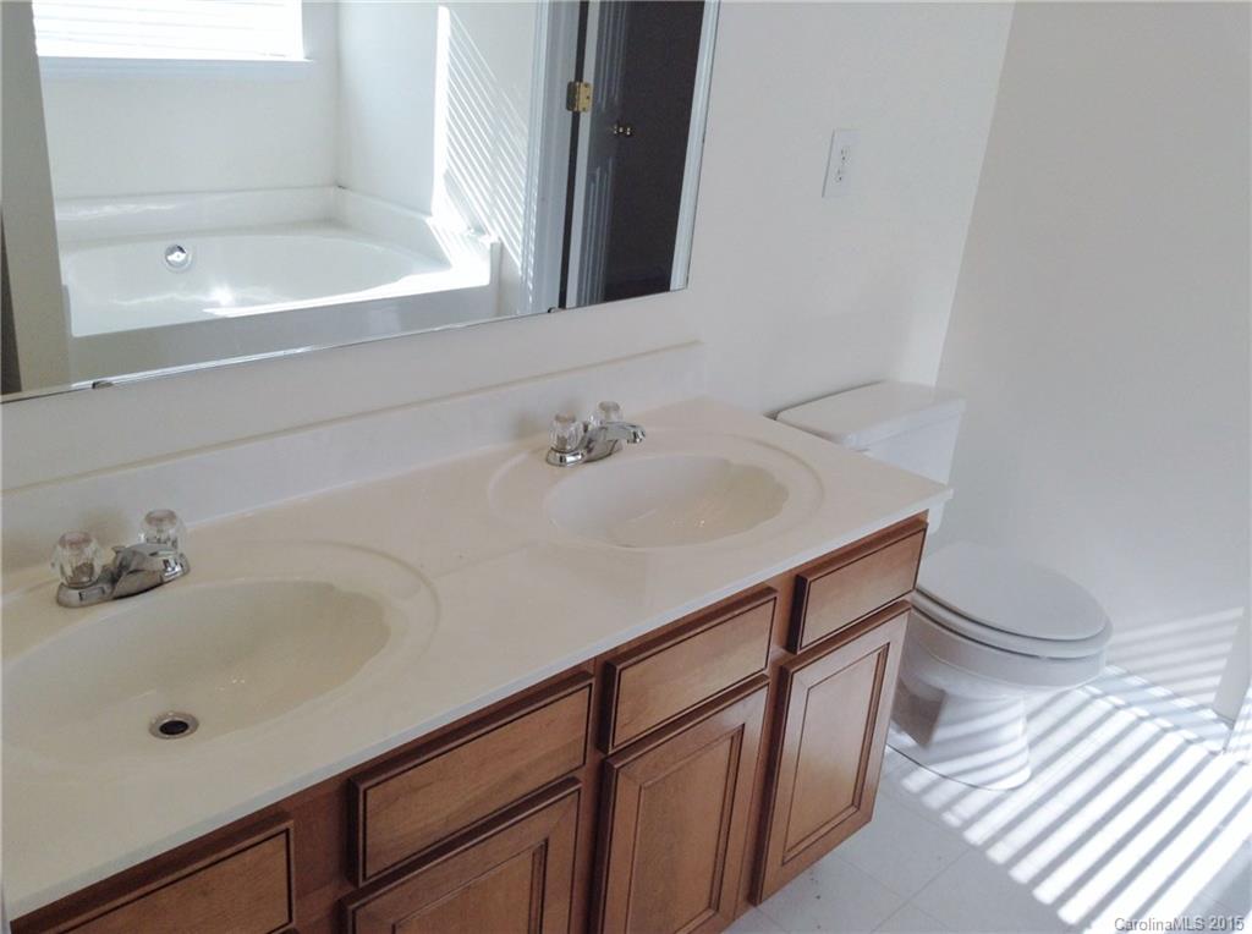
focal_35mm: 33
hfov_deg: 55.4
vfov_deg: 42.8
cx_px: 626
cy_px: 467
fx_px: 1191
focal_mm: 3.3
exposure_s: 1/148
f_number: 2.4
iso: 25
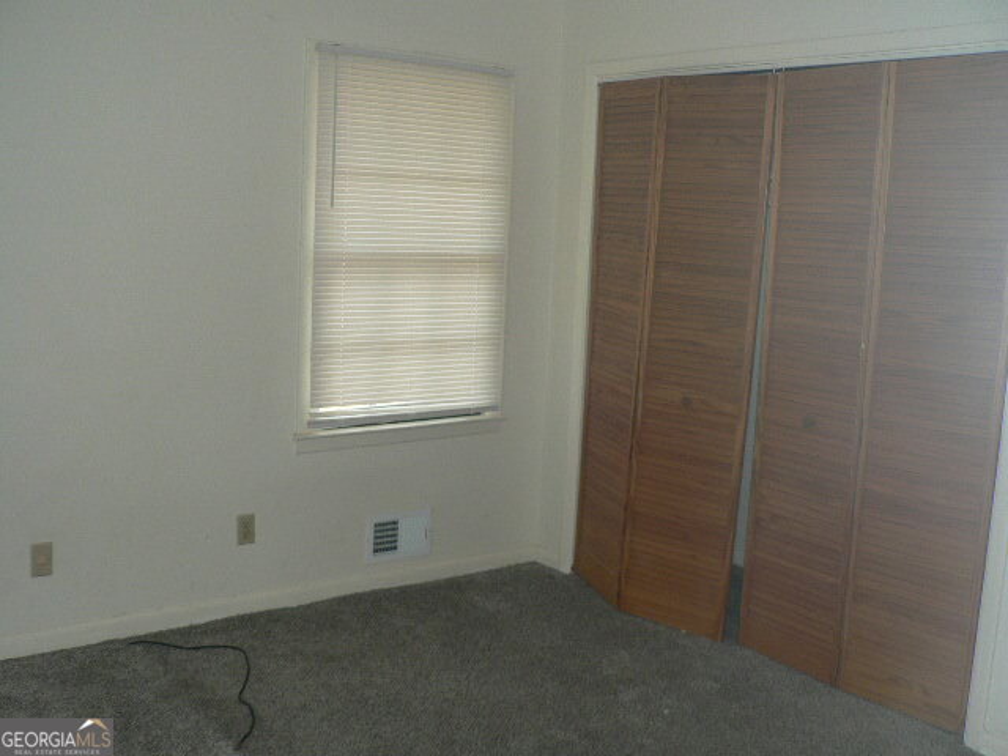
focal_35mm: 36
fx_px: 1048
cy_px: 378
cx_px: 504
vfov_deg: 39.7
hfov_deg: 51.4
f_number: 2.8
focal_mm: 6
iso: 80
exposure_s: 1/50
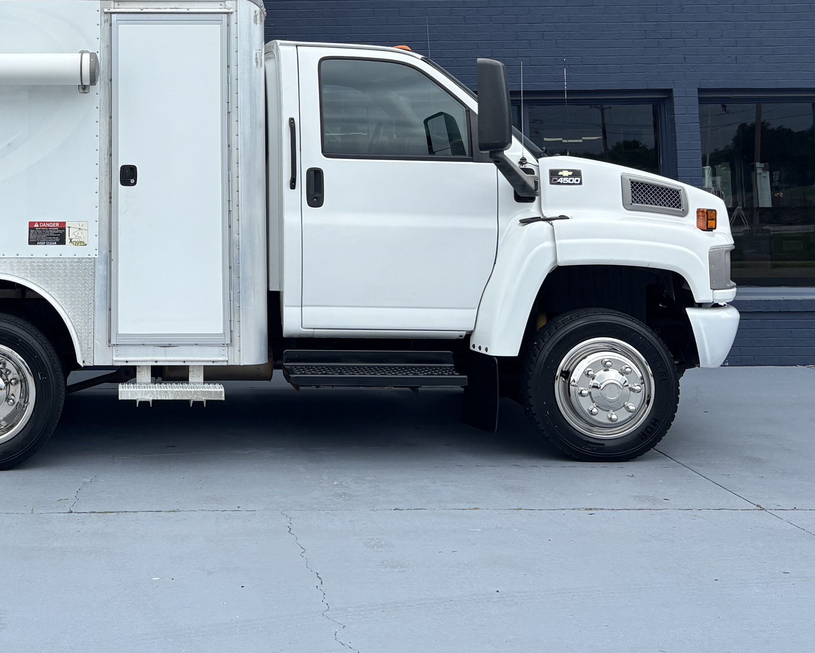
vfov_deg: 27.2
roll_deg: -1.0
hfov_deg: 33.4
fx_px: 1303
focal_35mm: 54
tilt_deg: +3.9
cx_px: 127
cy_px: 82
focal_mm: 5.96
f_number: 1.6
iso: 50
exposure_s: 1/2024
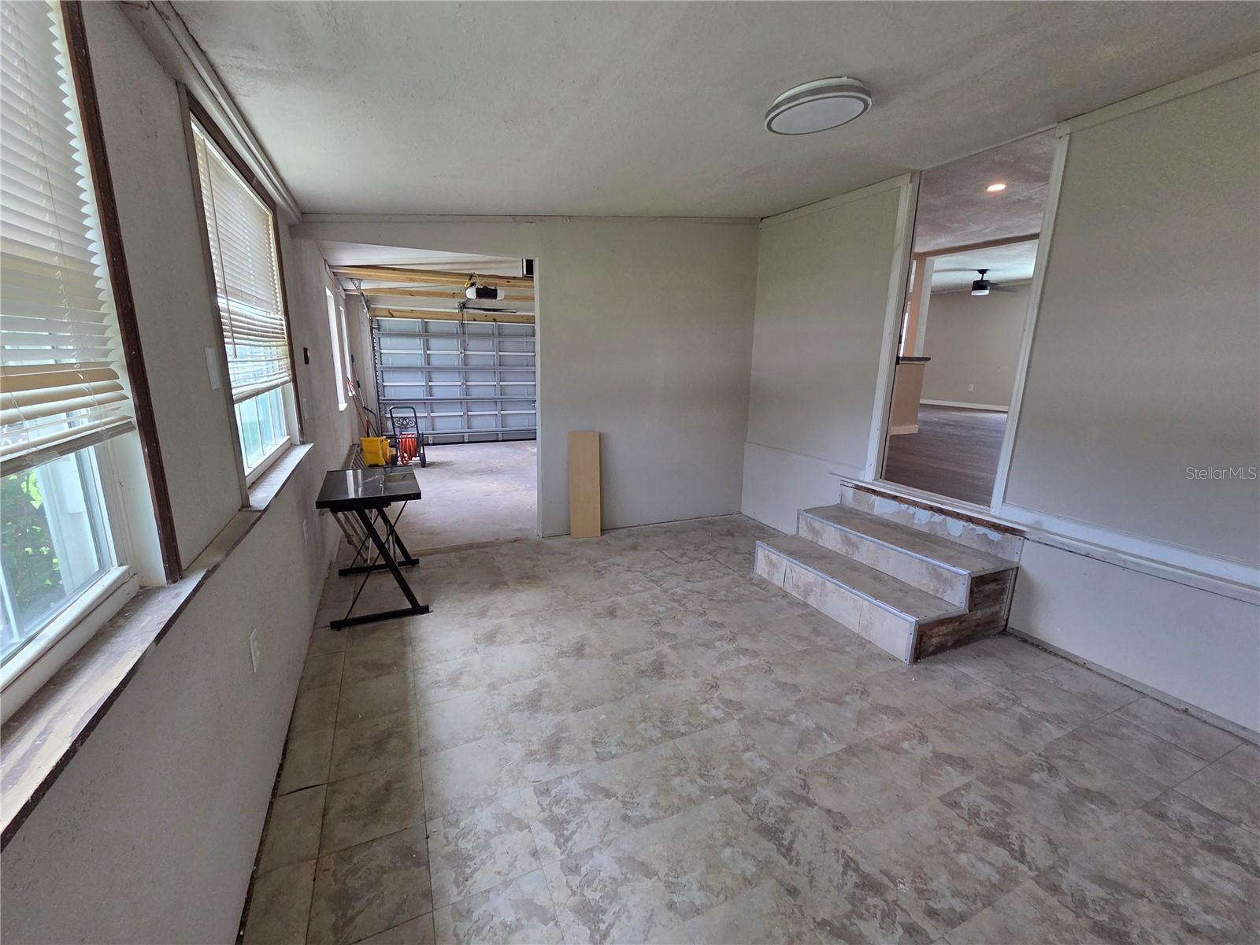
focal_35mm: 13
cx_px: 630
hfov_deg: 106.2
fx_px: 473
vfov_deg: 89.9
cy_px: 472
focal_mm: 2.2
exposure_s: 1/120
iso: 250
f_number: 2.2
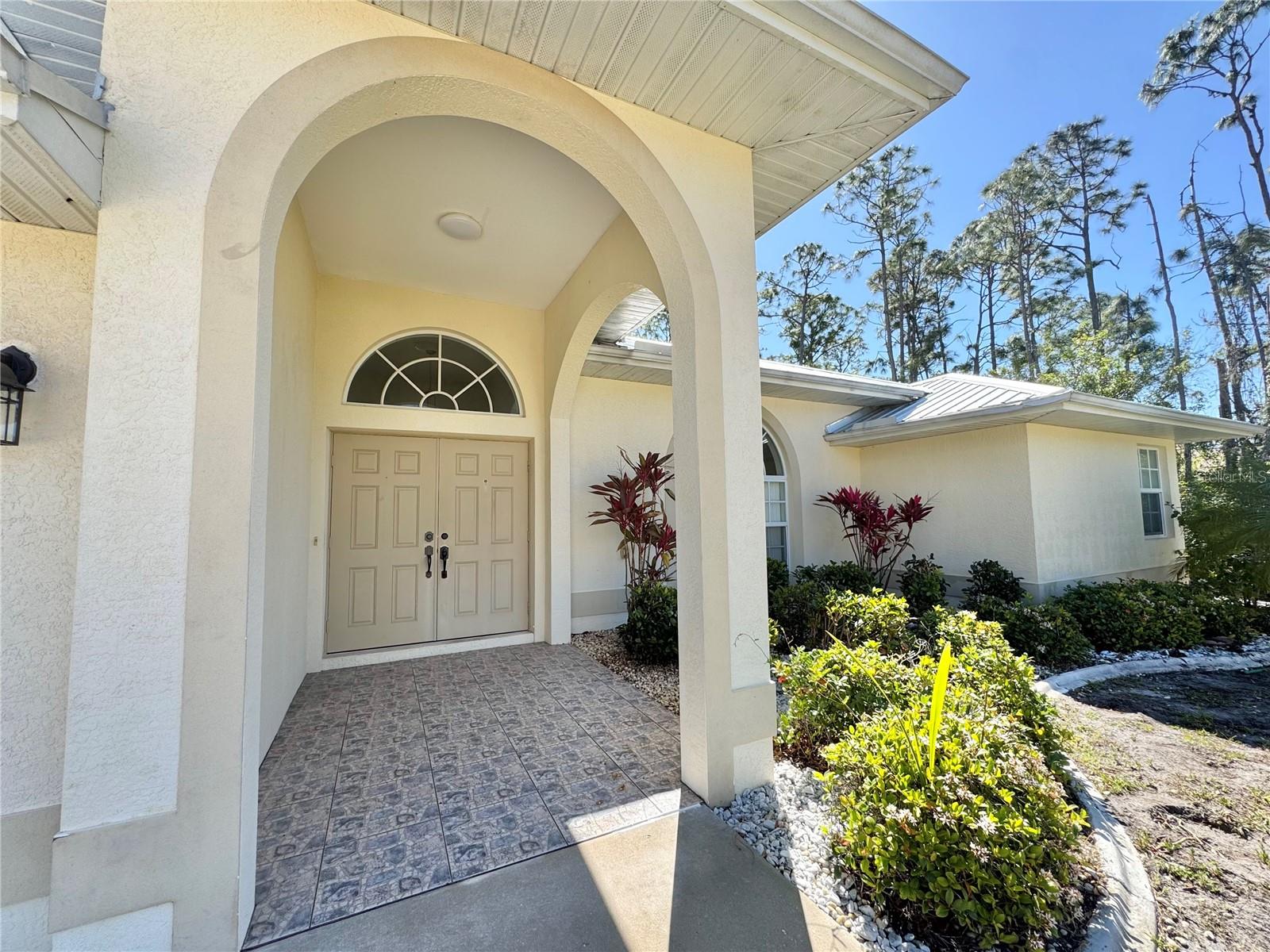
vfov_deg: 85.7
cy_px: 476
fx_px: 514
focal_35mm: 14
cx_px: 635
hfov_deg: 102.1
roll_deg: +0.4
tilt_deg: +4.1
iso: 40
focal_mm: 2.22
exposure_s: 1/582
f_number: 2.2
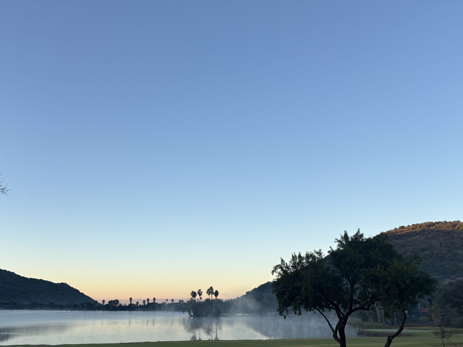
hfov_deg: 53.5
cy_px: 201
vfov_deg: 41.7
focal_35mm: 34
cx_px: 182
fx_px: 455
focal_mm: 5.96
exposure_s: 1/844
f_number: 1.6
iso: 50
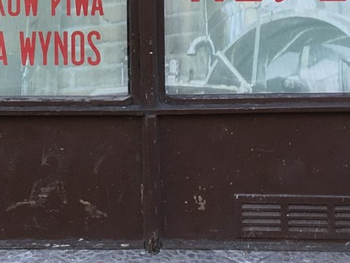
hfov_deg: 14.0
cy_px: -288
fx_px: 1416
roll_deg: -1.0
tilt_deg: +3.8
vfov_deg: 9.8
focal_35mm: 140
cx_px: 57
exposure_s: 1/100
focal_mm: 4.15
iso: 25
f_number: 2.2
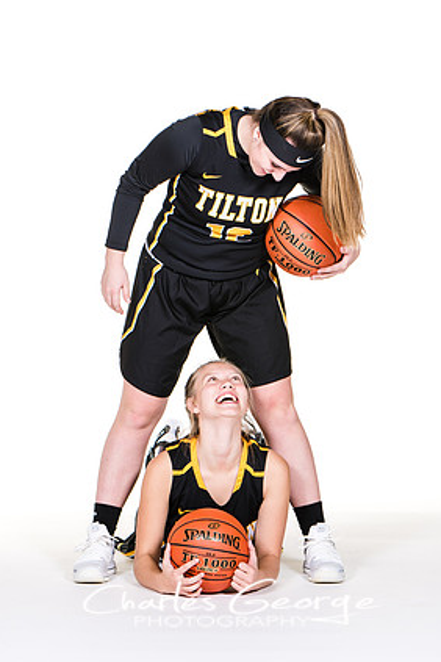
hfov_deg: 7.4
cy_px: 321
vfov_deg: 11.1
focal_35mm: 185
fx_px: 3399
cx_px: 233
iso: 200
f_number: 6.3
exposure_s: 1/160
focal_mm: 116
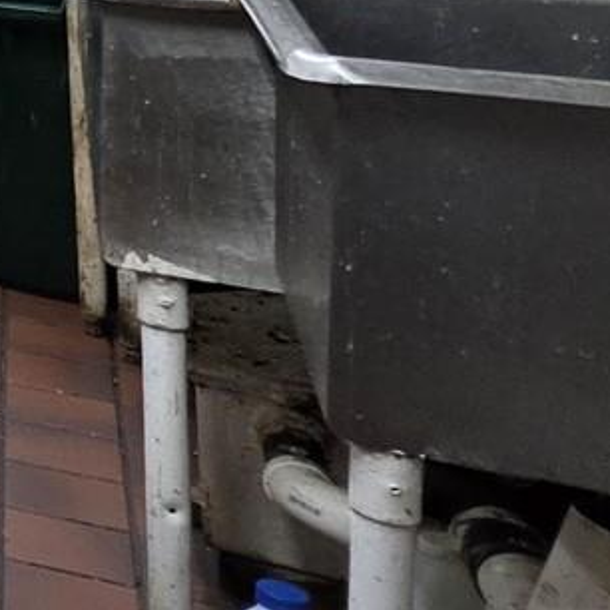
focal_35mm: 77
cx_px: -1162
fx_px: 1535
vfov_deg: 20.0
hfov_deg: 12.0
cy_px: -247
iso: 125
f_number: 1.9
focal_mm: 2.2
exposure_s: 1/120
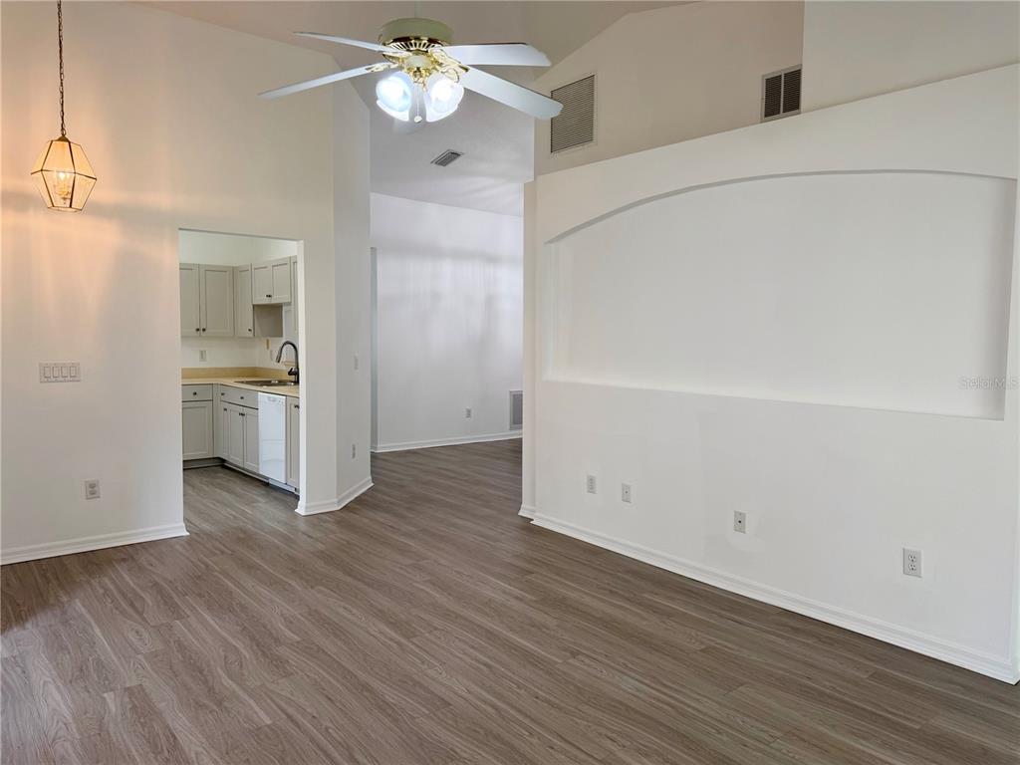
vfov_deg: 56.8
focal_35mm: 24
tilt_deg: -3.6
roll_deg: -0.5
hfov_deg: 71.6
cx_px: 510
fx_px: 707
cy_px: 382
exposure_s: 1/128
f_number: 1.78
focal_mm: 6.76
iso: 100
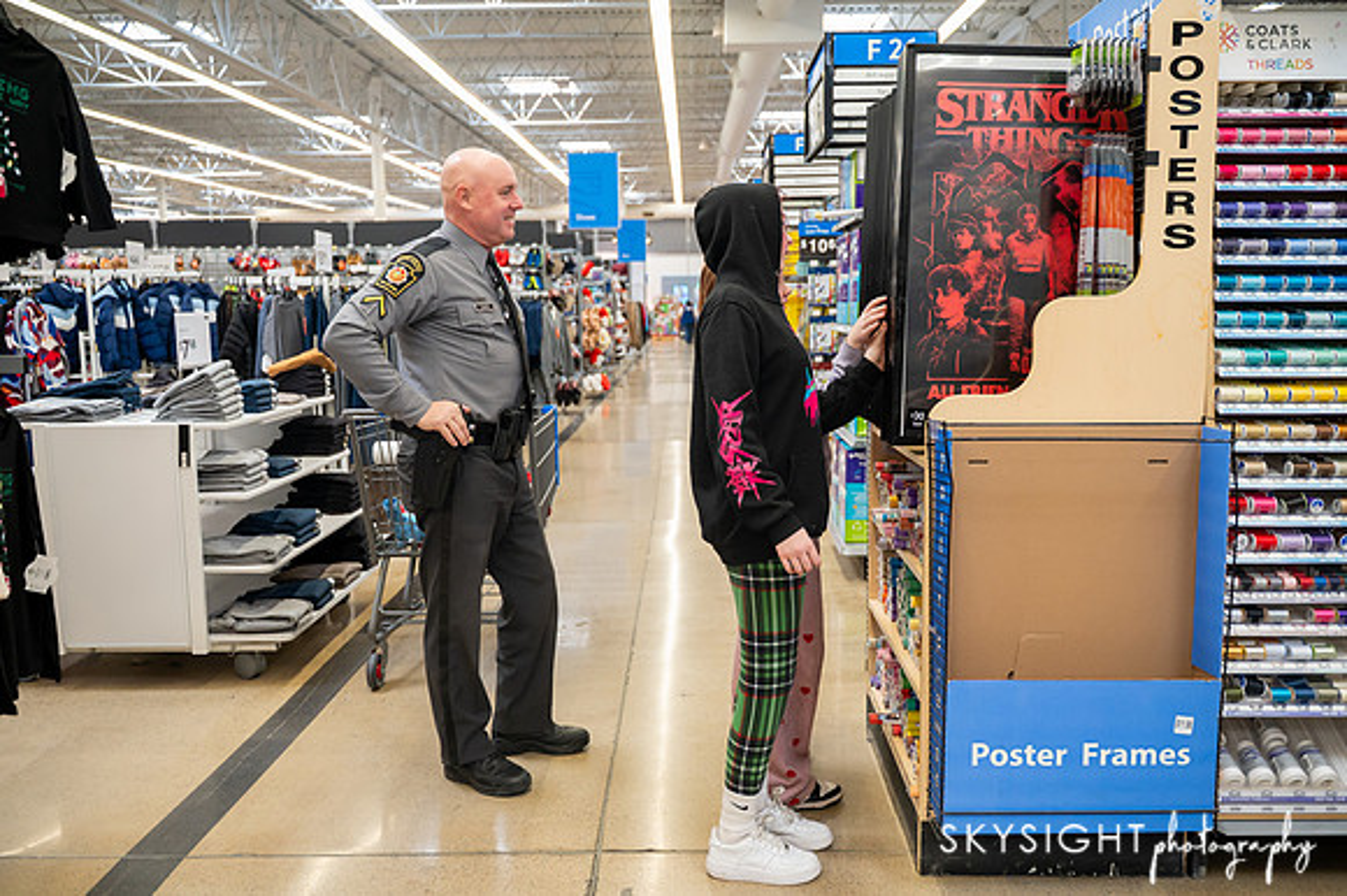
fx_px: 1079
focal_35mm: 29
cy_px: 448
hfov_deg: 63.9
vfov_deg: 45.1
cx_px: 681
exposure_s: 1/400
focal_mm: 28
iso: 2000
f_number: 2.8
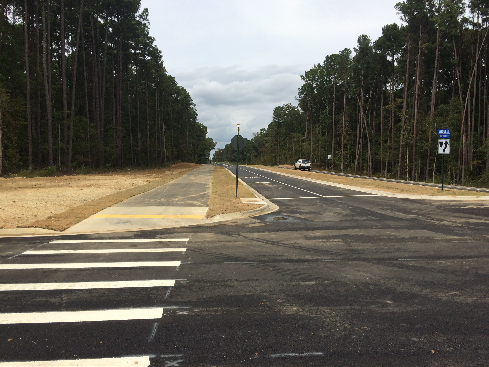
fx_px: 410
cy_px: 184
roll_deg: +0.4
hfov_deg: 61.7
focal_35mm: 29
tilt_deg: -3.5
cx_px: 244
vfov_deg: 48.2
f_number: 2.2
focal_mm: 4.15
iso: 32
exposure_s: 1/2283
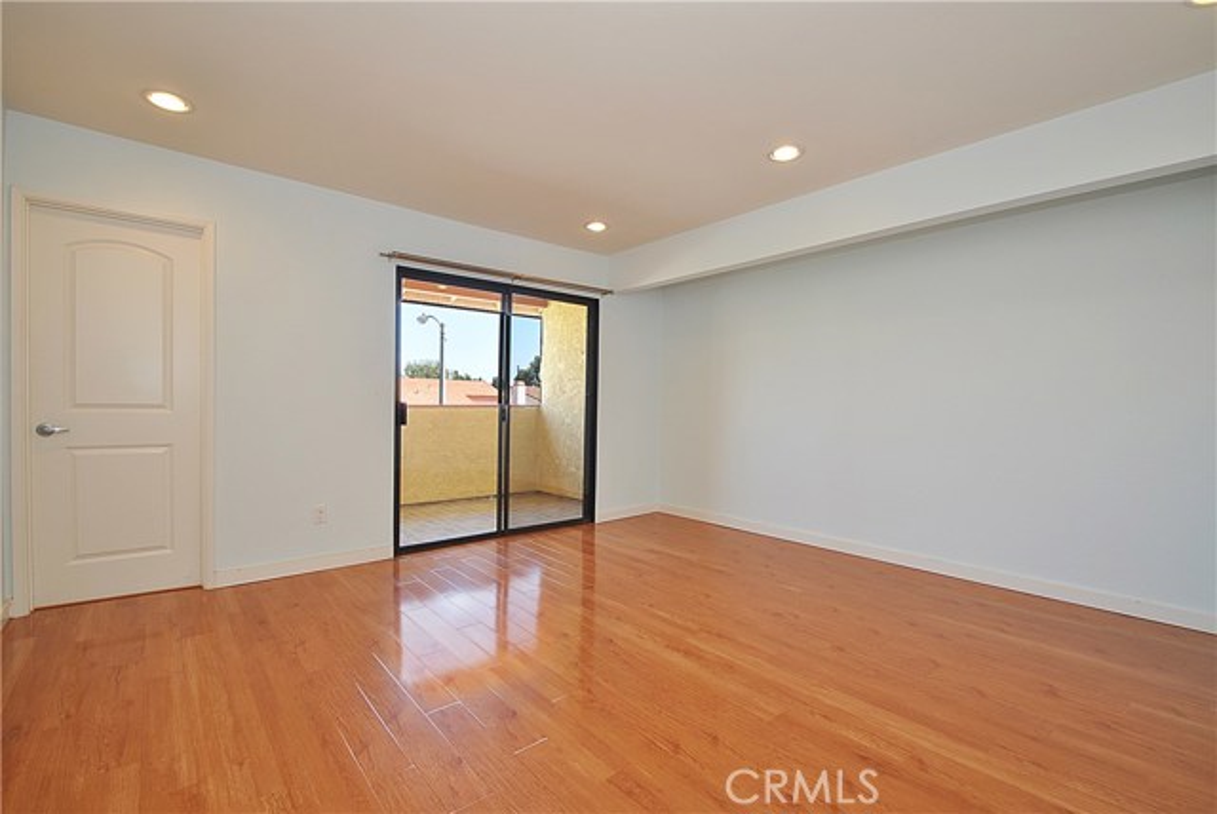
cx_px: 608
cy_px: 407
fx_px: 508
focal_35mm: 15
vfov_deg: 77.4
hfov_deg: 100.3
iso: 200
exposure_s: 1/15
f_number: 8
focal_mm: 10
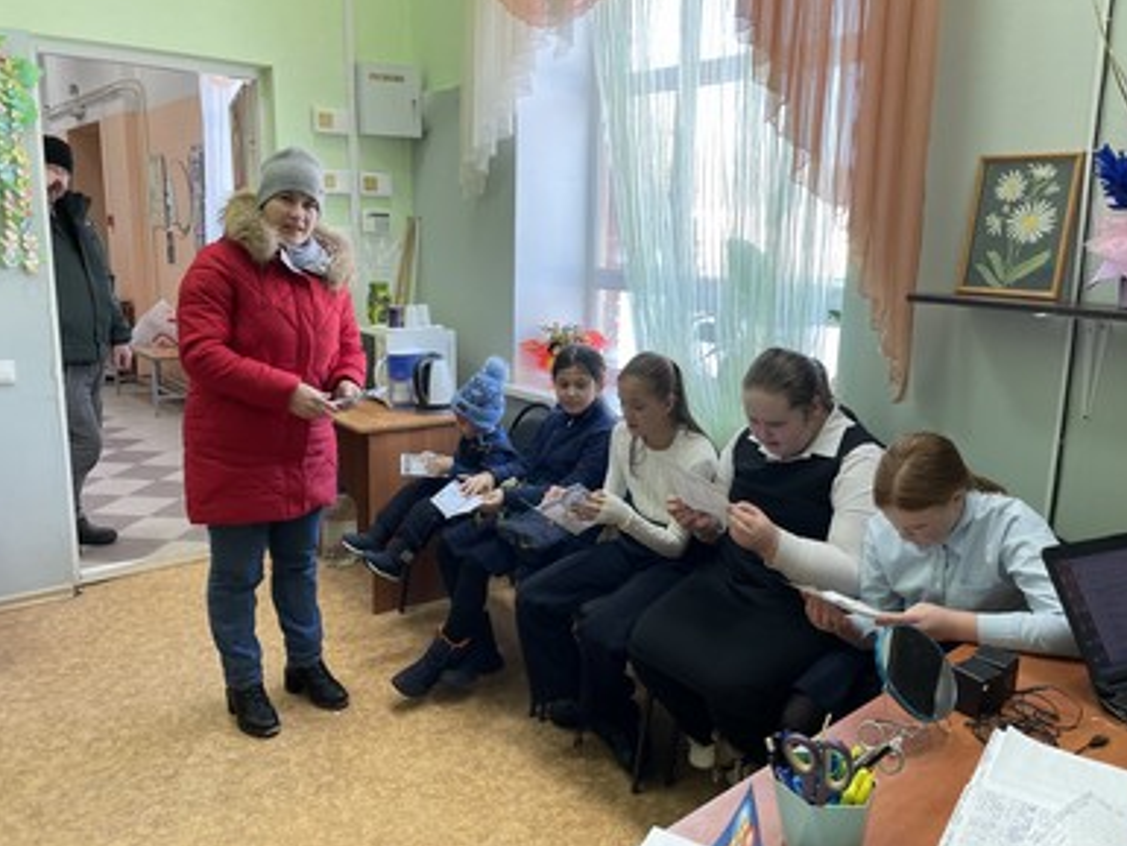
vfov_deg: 51.4
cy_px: 422
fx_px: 879
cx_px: 577
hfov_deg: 65.3
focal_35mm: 27
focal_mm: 4.2
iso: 80
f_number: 1.6
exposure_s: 1/100
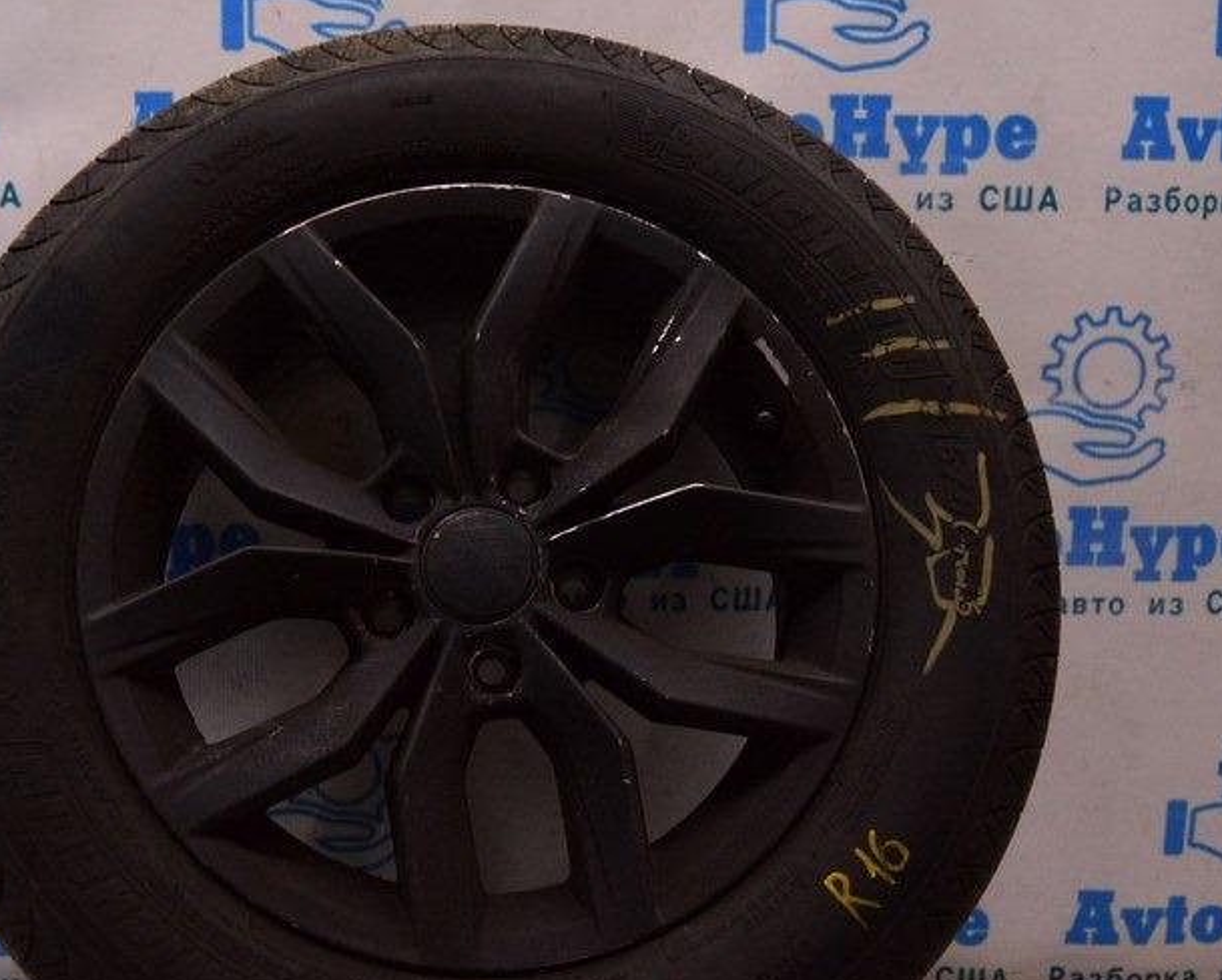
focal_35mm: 52
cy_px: 519
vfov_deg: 29.2
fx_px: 1882
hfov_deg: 35.8
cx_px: 460
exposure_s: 1/400
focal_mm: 22
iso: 1600
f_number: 4
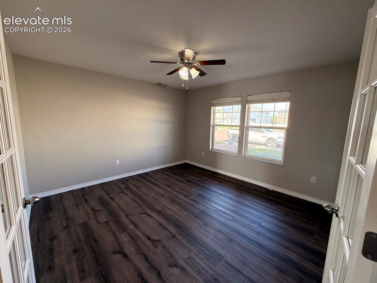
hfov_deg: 102.1
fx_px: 152
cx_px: 188
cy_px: 142
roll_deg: -1.4
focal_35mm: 14
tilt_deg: -7.2
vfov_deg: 85.7
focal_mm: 2.22
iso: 125
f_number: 2.2
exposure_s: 1/99
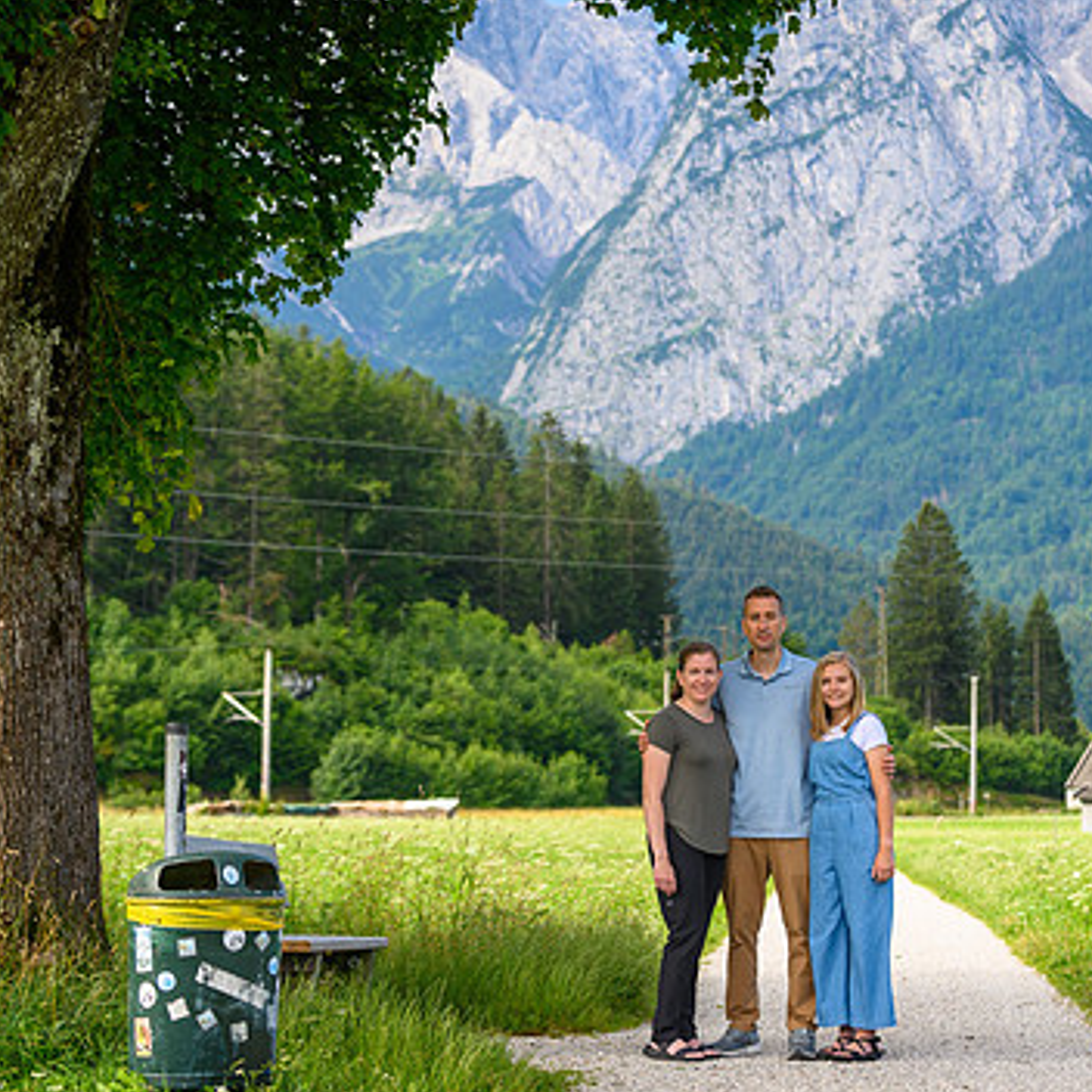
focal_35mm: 98
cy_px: 583
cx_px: 695
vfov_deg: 17.7
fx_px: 3498
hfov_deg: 17.7
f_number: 4
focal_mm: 70
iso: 125
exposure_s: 1/800
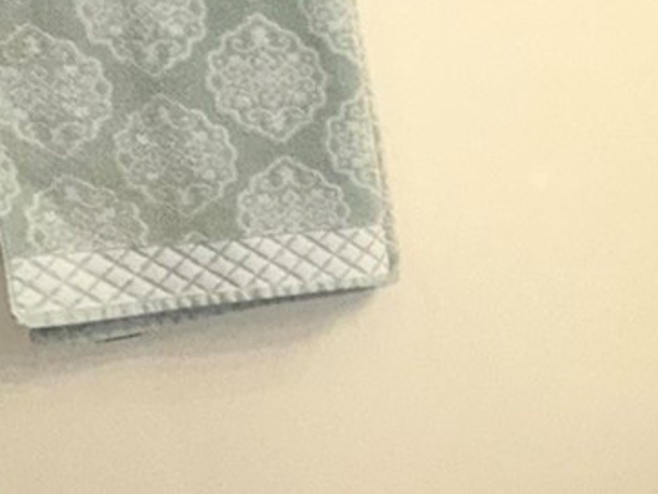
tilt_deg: -22.2
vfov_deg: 23.5
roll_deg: -1.1
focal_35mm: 62
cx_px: 1039
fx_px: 1179
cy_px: 341
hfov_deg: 23.5
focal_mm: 2.22
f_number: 2.2
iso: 320
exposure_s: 1/120
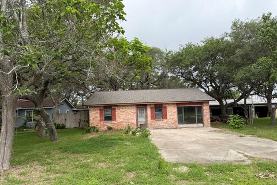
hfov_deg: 69.4
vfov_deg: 49.5
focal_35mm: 26
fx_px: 200
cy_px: 99
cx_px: 134
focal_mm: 6.76
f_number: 1.78
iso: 80
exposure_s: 1/2169
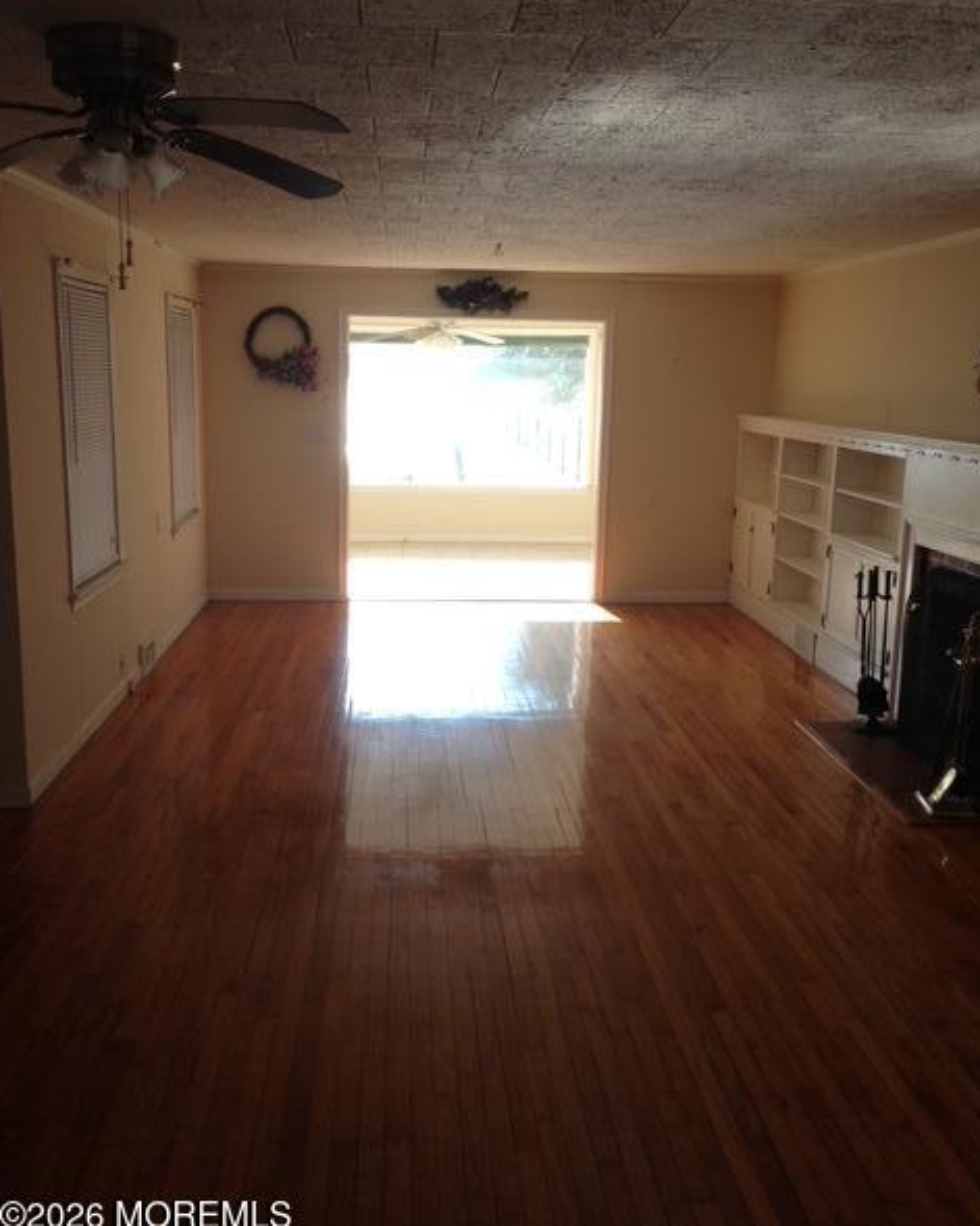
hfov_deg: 42.2
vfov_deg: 51.5
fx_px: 1269
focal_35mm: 35
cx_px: 487
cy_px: 608
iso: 50
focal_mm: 4.13
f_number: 2.4
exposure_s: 1/258
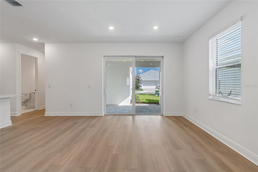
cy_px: 86
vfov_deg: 77.3
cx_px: 129
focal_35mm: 15
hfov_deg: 100.4
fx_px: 107
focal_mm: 10
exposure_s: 1/200
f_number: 7.1
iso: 100
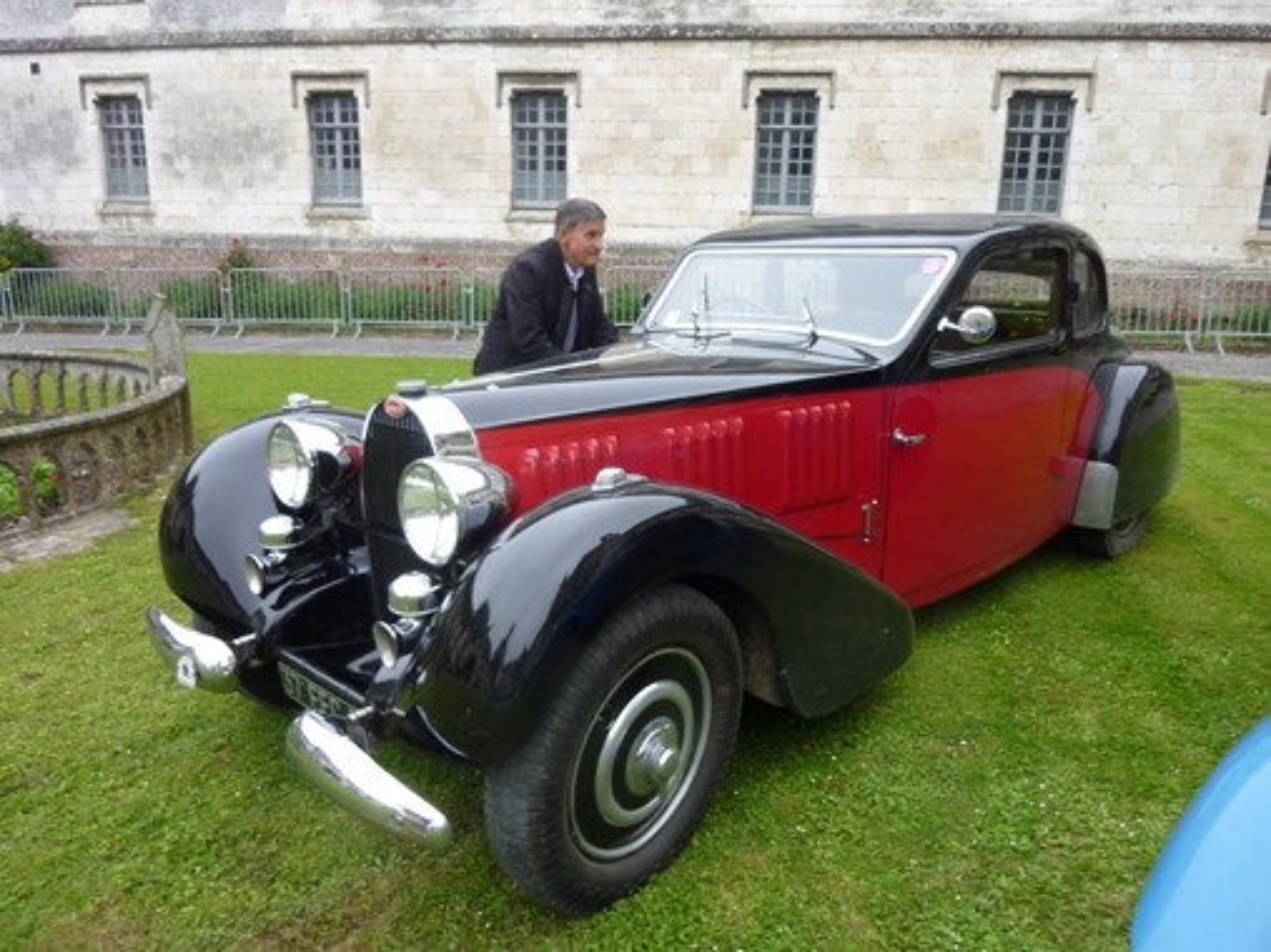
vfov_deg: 54.9
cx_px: 636
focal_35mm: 25
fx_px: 918
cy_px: 476
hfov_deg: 69.4
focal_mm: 4.5
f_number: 3.3
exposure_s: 1/60
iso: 80
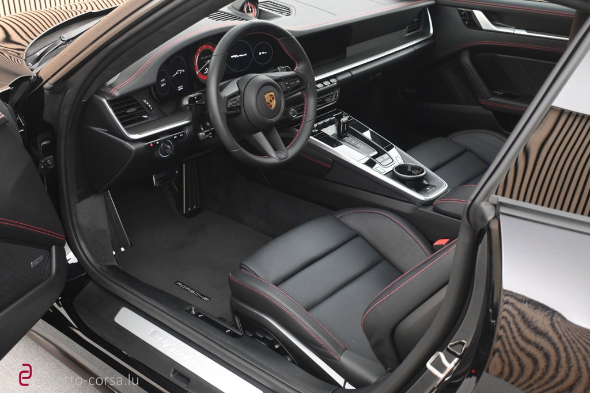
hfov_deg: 47.1
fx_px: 676
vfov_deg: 32.5
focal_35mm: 41
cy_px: 196
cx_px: 295
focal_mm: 27.5
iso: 2000
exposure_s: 1/25
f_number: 4.5
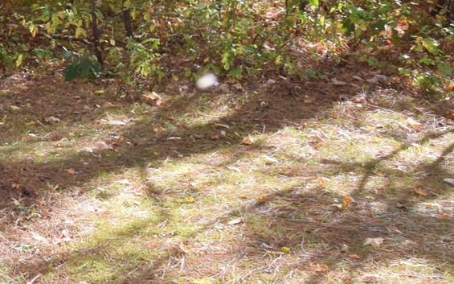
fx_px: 1237
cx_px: -368
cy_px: -104
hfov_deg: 17.0
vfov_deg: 12.6
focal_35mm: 100
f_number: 9
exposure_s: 1/200
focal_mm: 17
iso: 320
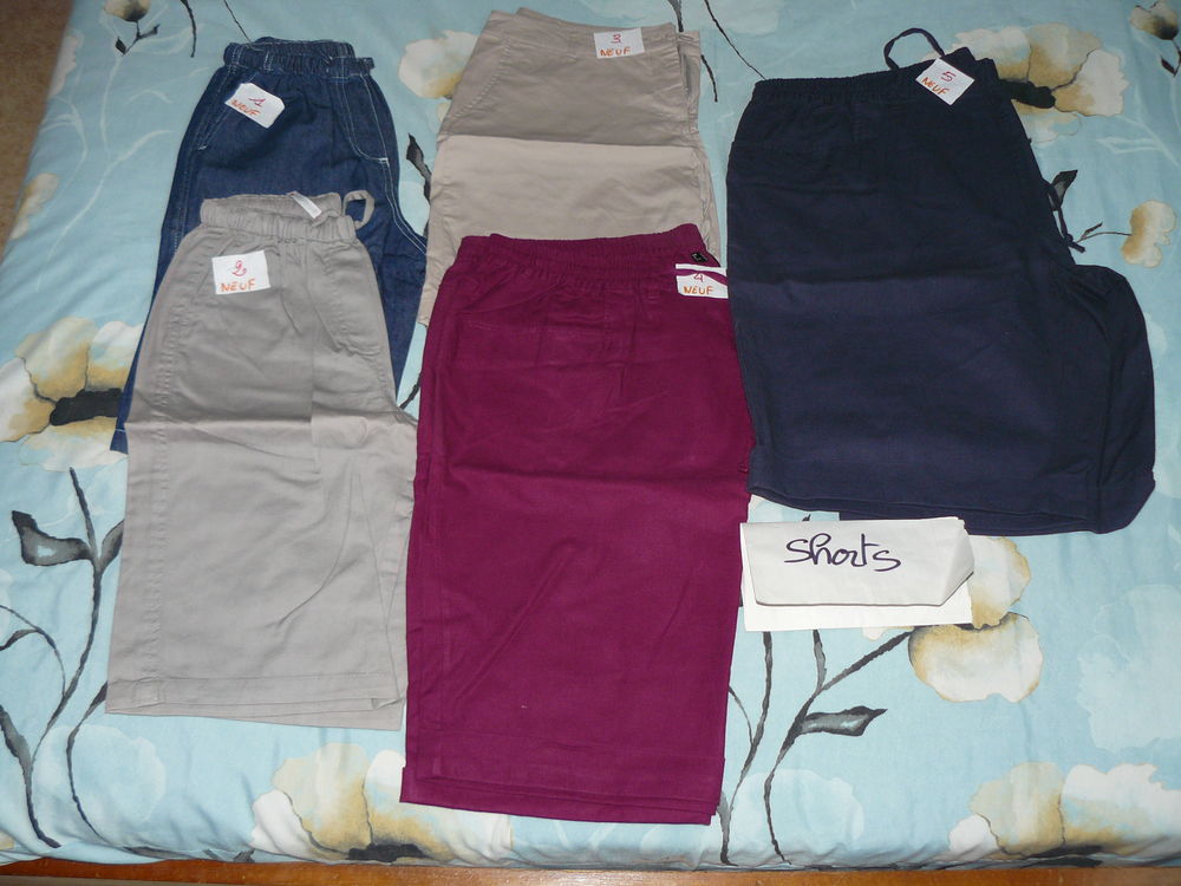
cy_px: 443
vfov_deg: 39.7
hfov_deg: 51.4
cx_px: 590
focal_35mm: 36
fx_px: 1228
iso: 100
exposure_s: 1/50
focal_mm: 6
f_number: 2.8
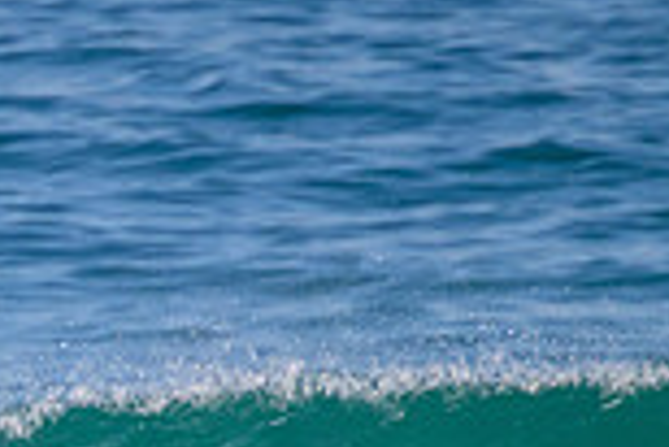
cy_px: 744
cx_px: -426
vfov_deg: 0.5
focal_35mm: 3017
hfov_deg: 0.7
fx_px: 56118
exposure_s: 1/2000
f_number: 11
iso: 1800
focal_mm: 800
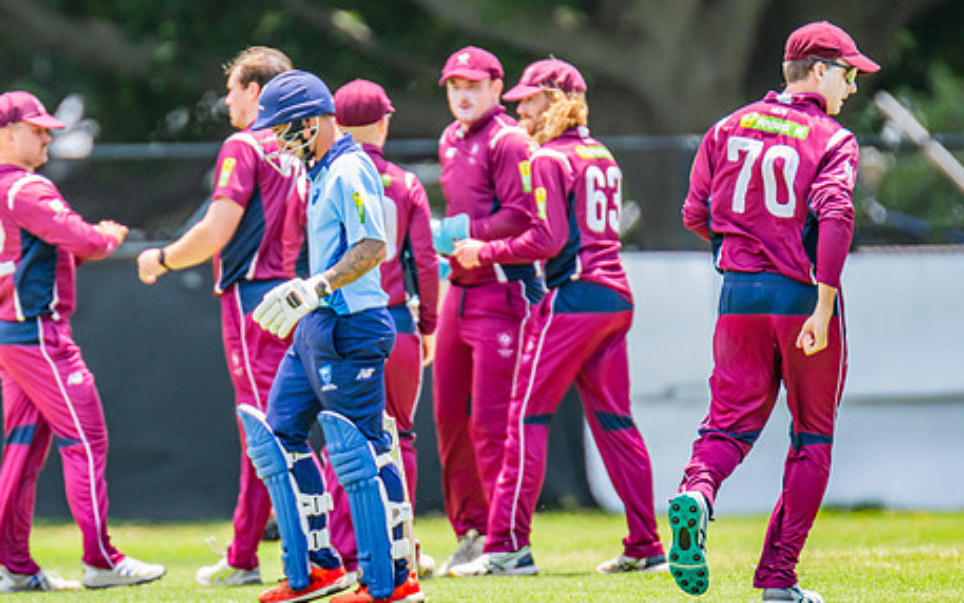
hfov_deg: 2.4
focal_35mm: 863
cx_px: 368
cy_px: 191
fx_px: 22681
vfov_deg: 1.5
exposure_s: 1/1000
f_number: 6.3
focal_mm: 600
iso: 800
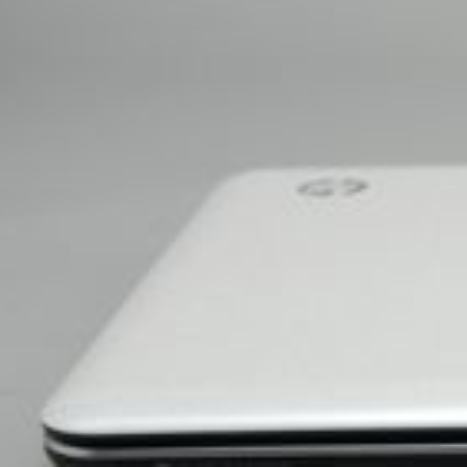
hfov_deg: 10.6
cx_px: 739
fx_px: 2419
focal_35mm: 159
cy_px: 214
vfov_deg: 11.0
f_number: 5.6
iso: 100
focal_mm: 35
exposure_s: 1/60
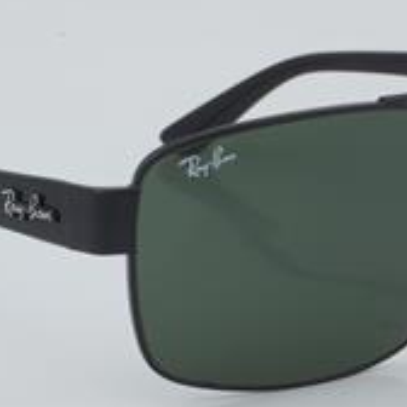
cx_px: 240
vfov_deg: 11.5
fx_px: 2022
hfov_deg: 11.5
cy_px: 216
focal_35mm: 152
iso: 100
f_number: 29
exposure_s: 1/4
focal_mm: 50
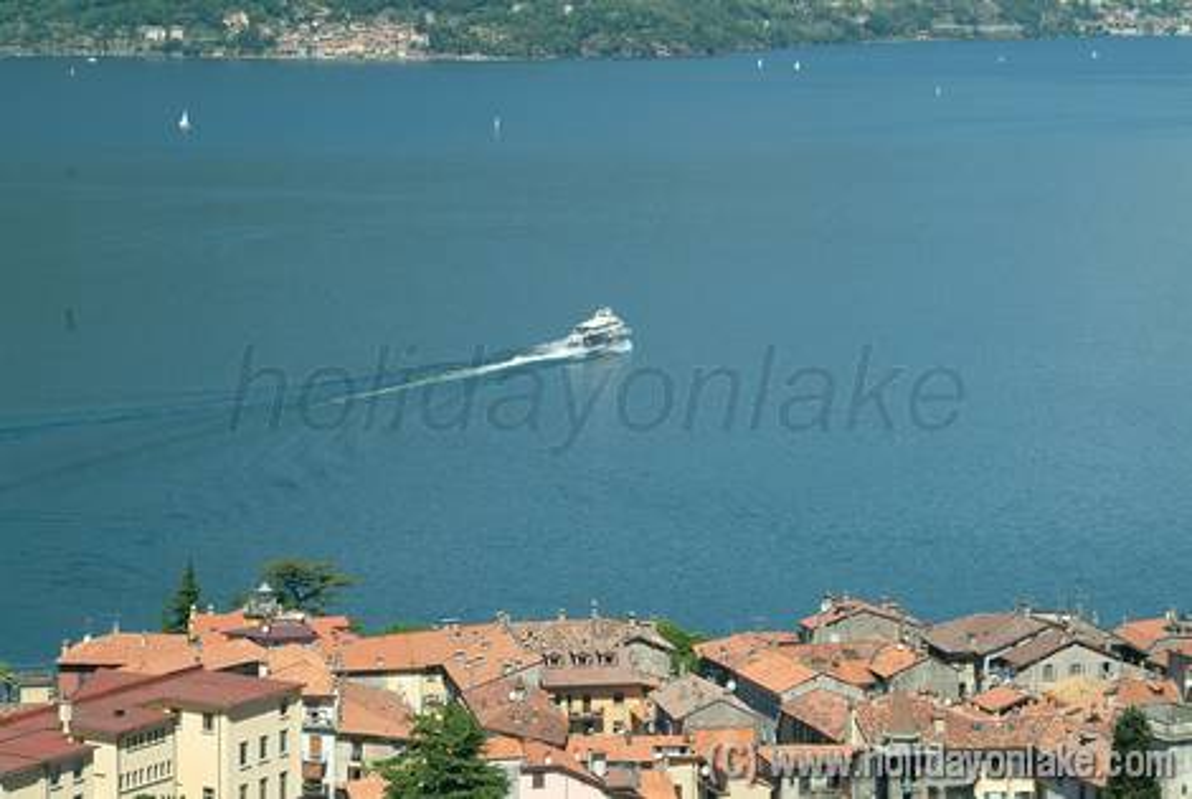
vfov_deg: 13.1
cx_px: 596
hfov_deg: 19.4
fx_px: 3482
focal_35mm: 105
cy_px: 400
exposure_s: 1/350
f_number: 9.5
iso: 160
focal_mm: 70
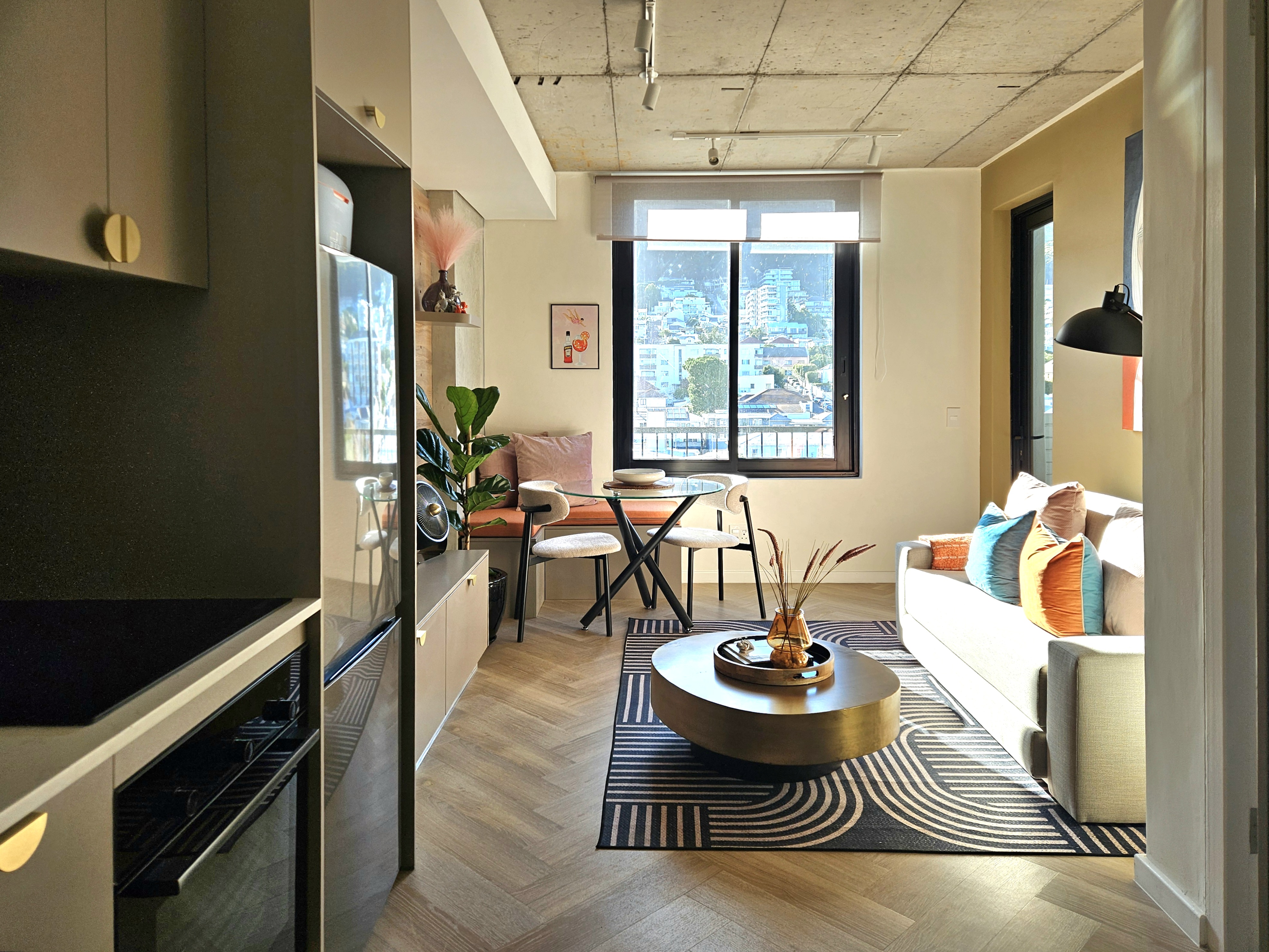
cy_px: 476
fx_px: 843
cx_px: 634
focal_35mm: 23
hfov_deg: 73.9
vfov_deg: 58.9
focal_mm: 5.4
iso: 25
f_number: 1.8
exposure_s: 1/172
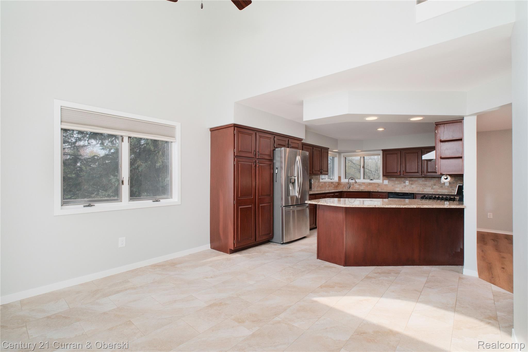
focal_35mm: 17
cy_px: 176
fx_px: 249
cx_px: 264
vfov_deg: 70.4
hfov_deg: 93.3
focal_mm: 11
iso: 800
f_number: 7.1
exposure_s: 1/250
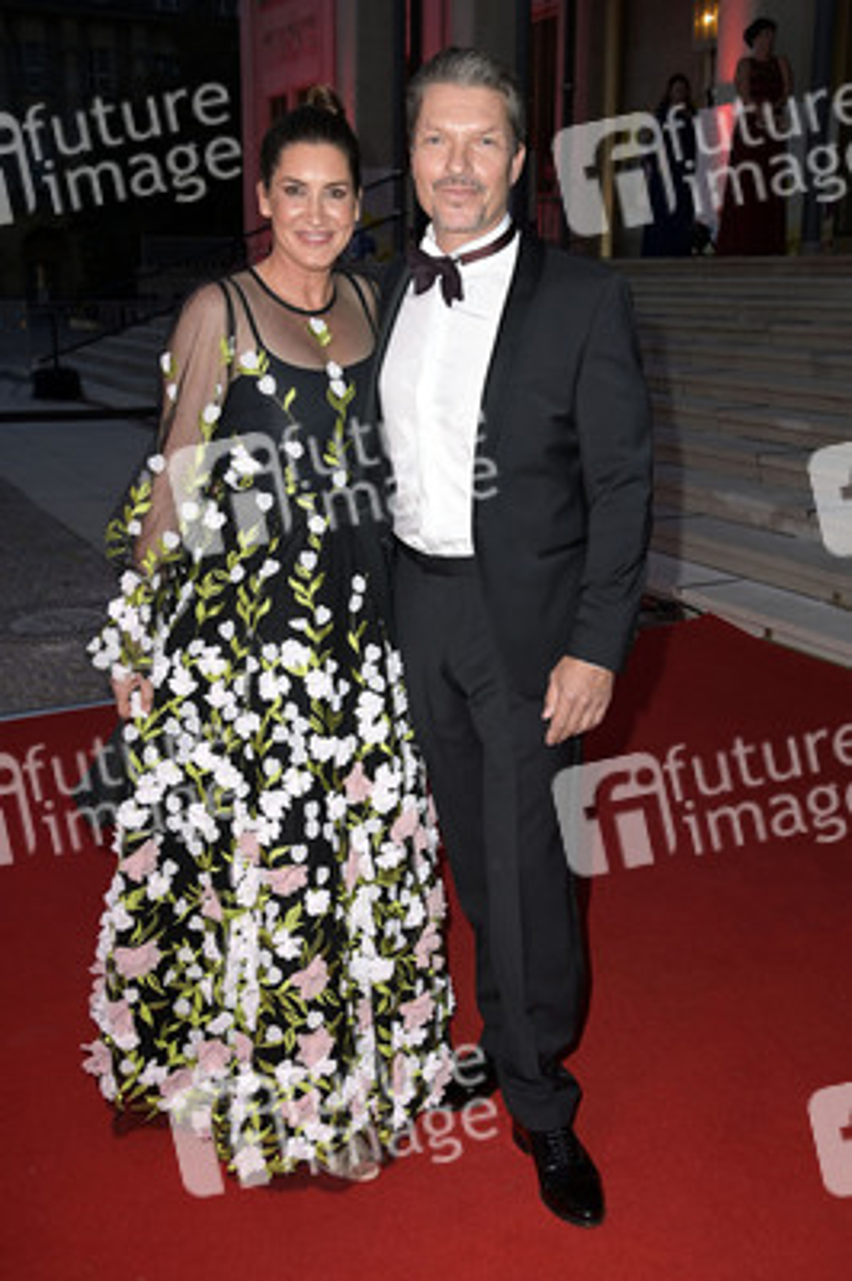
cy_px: 640
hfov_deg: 36.8
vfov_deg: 53.2
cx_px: 426
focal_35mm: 36
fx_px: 1280
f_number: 5.6
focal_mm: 36
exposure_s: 1/200
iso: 1250
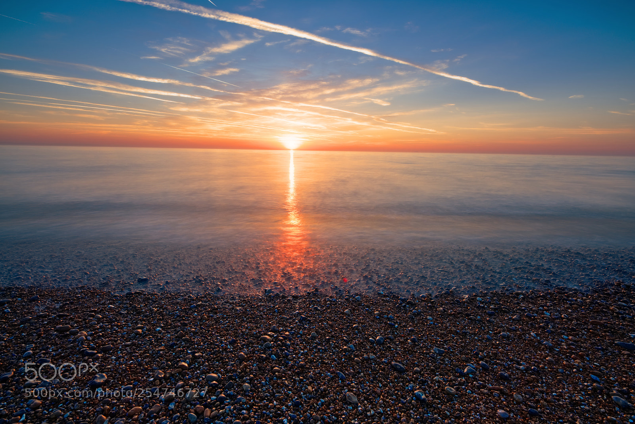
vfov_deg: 77.4
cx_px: 318
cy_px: 212
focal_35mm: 15
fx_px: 265
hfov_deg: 100.4
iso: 64
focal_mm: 15
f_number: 11
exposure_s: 8
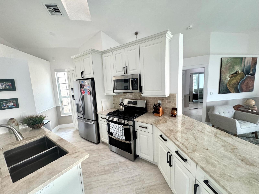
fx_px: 105
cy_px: 97
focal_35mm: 14
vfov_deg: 85.7
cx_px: 130
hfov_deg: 102.1
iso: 200
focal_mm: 2.22
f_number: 2.2
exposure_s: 1/99
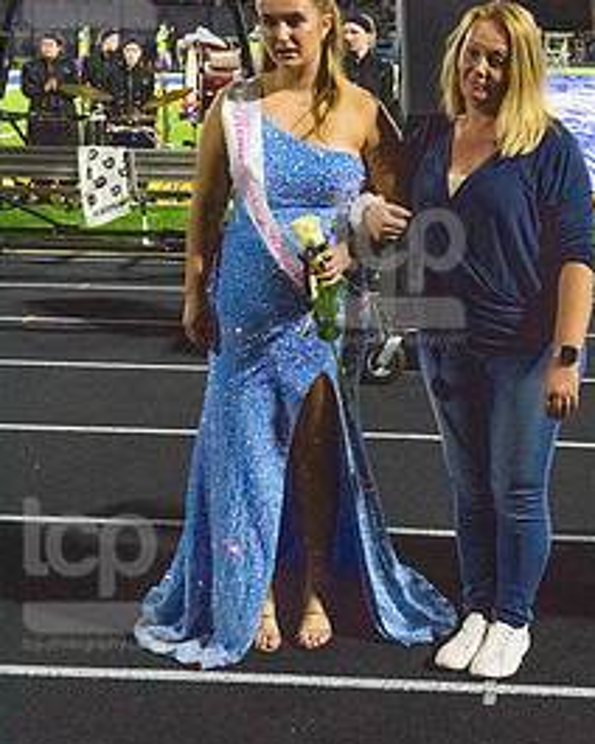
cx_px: 399
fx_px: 1475
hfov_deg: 22.7
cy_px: 270
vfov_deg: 28.2
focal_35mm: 67
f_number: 5
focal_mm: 42
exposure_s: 1/500
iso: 8000
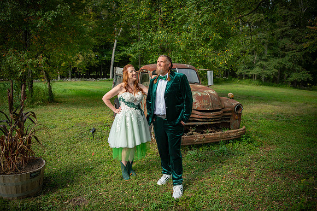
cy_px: 106
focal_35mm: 30
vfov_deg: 43.5
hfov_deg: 61.9
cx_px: 158
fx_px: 264
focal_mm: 30
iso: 400
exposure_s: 1/1000
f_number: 2.8
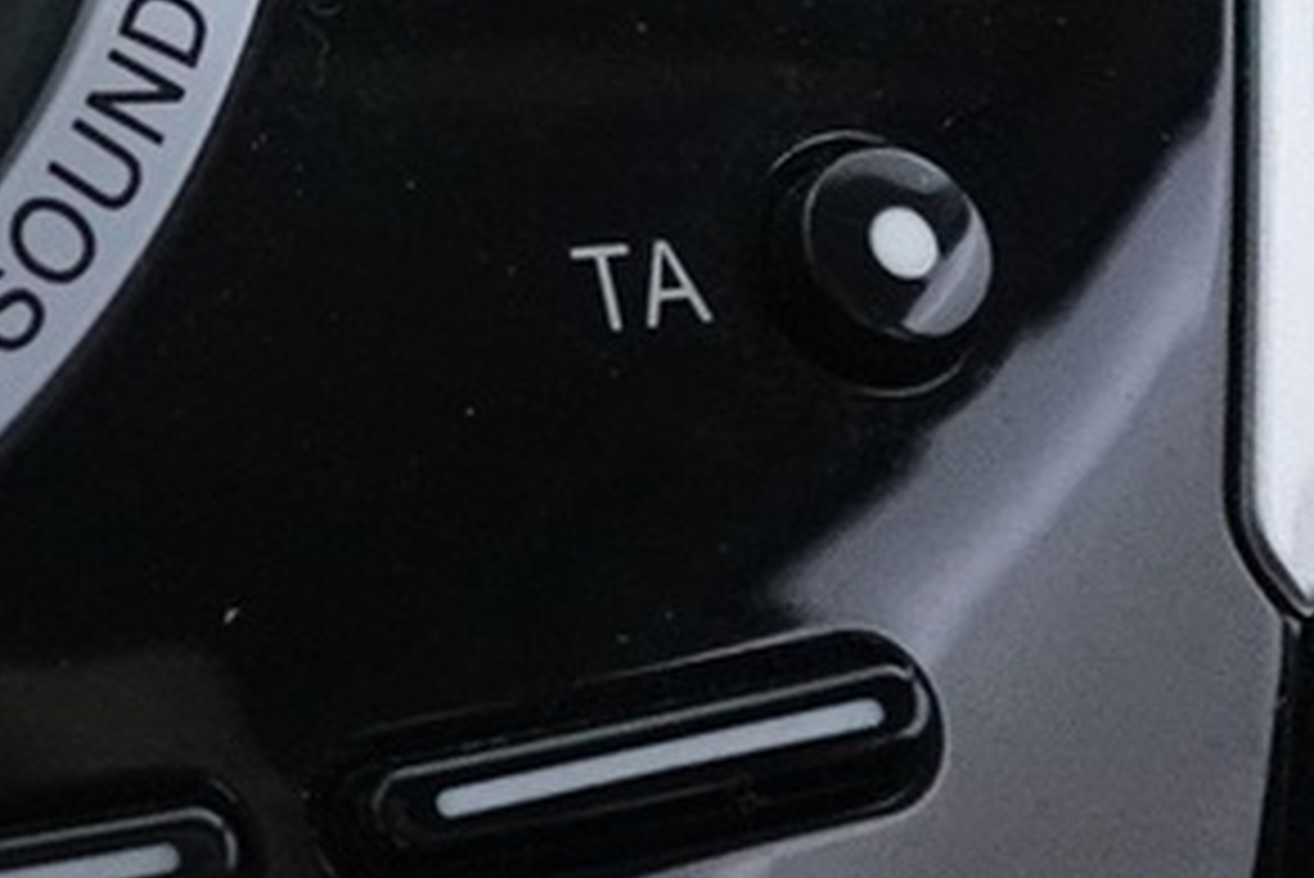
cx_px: -819
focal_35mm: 111
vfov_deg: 11.6
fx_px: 4053
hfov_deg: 16.3
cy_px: -612
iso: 1600
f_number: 2
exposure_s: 1/80
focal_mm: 7.6
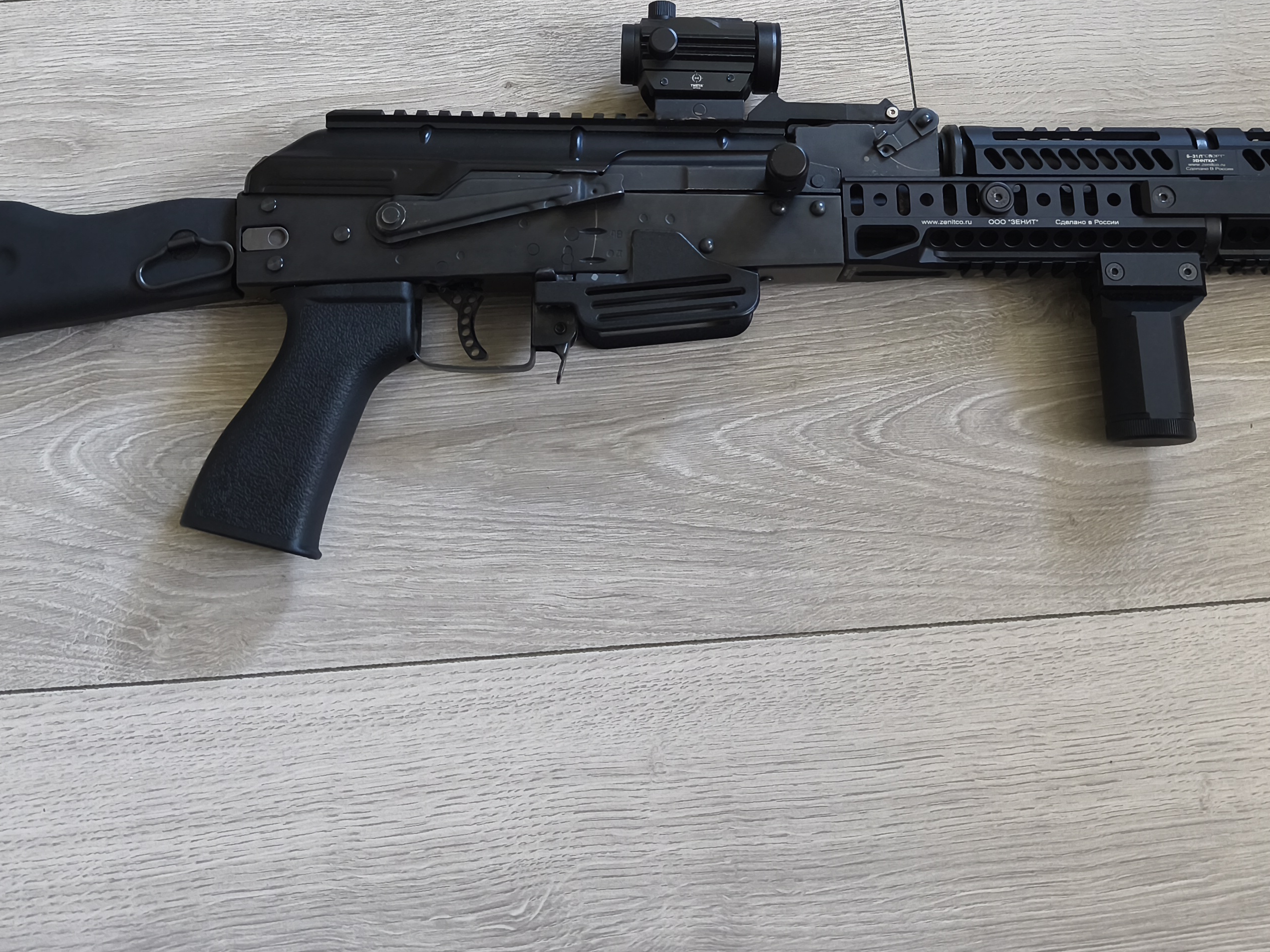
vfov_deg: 37.3
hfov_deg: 50.1
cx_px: 639
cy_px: 190
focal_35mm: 37
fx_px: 1357
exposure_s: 1/33.3
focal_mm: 6.18
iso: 1250
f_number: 1.65
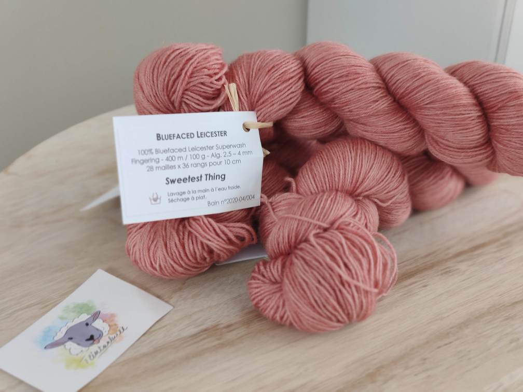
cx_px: 262
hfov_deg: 45.8
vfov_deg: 35.1
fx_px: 619
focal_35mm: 41
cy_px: 196
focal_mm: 8.16
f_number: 2
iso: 339
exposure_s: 1/50
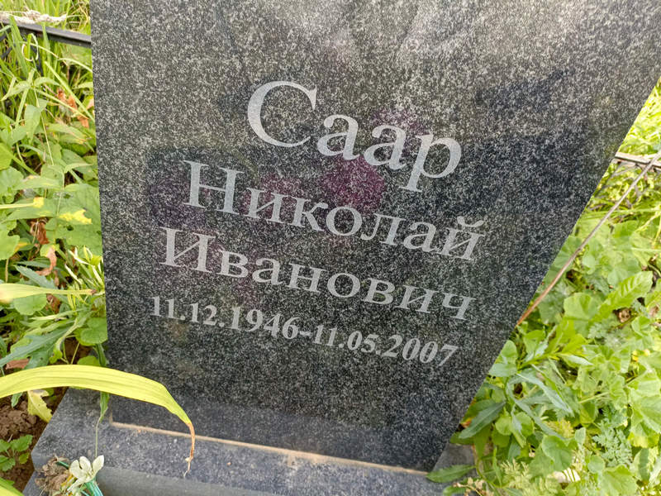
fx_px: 477
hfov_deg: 69.4
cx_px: 330
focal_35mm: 25
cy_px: 248
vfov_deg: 54.9
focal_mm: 4.76
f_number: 1.69
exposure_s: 1/113
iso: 112
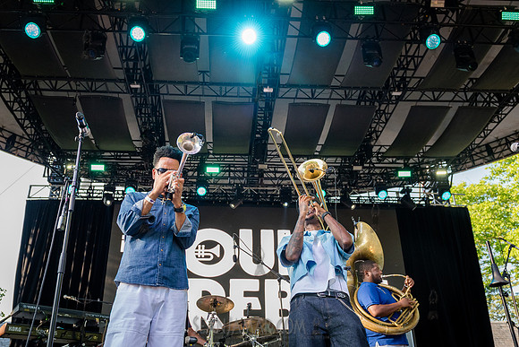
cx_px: 251
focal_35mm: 32
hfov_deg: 58.3
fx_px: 465
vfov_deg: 40.6
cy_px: 209
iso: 800
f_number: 3.5
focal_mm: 24
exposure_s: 1/640
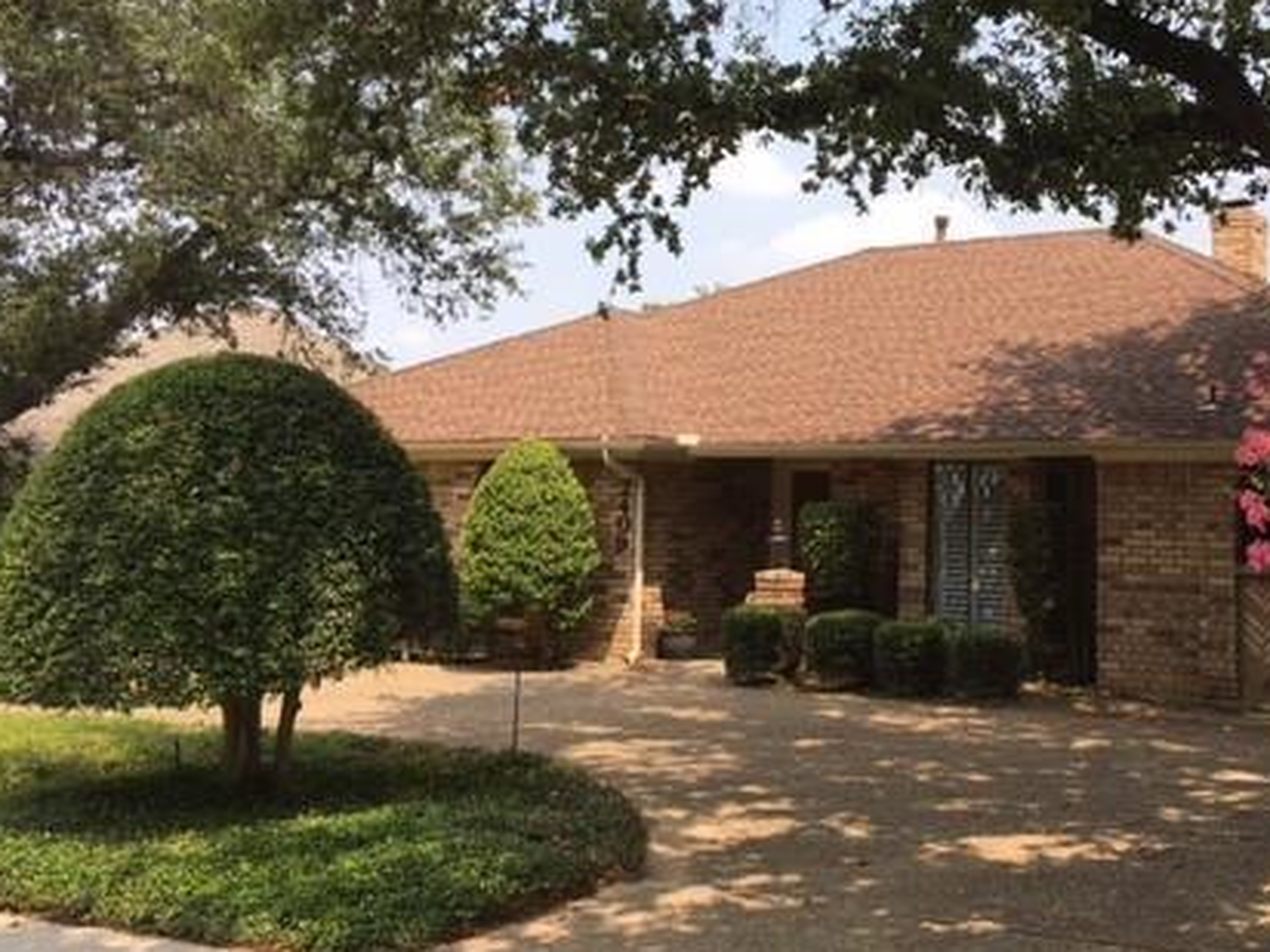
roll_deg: -1.5
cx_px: 869
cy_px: 327
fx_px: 1651
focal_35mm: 45
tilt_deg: +8.0
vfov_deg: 32.0
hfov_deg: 41.4
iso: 25
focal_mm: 4.15
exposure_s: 1/739
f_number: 2.2
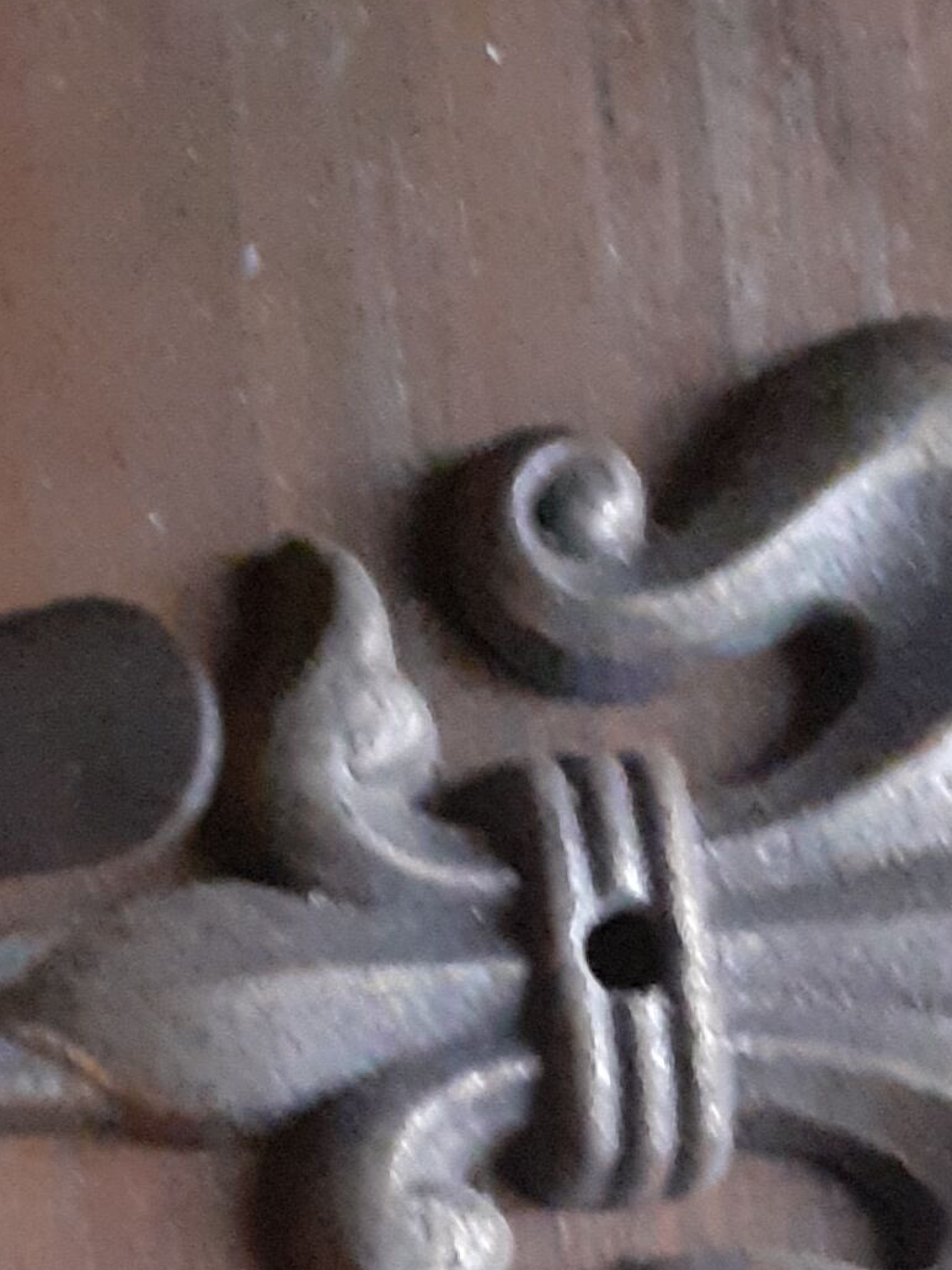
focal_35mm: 108
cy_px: 2151
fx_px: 3960
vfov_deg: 16.0
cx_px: 528
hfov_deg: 13.7
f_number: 1.9
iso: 640
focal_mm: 3.6
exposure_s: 1/20
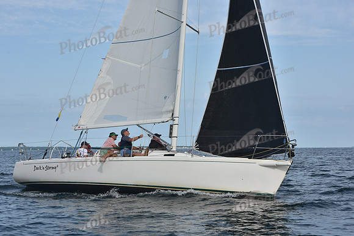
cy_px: 118
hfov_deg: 24.8
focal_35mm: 82
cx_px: 177
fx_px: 806
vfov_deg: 16.7
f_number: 10
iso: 320
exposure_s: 1/1000
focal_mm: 82
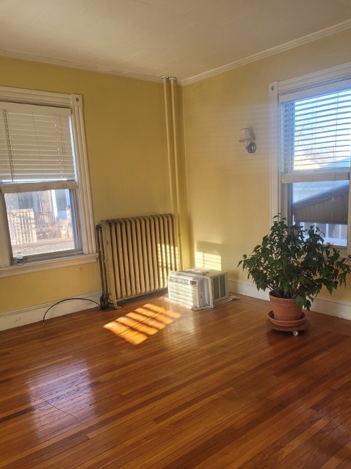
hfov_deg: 48.1
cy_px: 260
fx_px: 392
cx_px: 193
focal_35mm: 29
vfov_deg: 61.5
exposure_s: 1/120
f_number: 1.8
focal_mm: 5.4
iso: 100
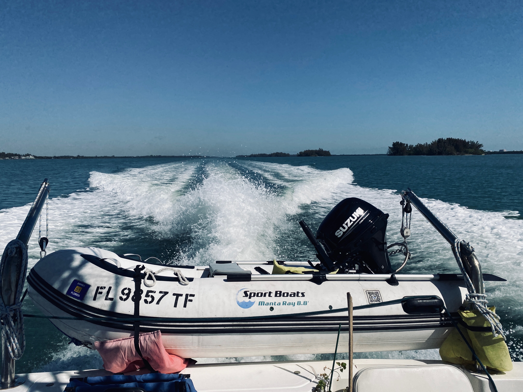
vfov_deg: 53.1
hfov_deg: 67.3
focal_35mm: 26
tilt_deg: -5.9
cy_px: 196
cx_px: 262
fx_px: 393
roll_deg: +0.8
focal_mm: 4.25
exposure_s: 1/7692
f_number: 1.8
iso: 32
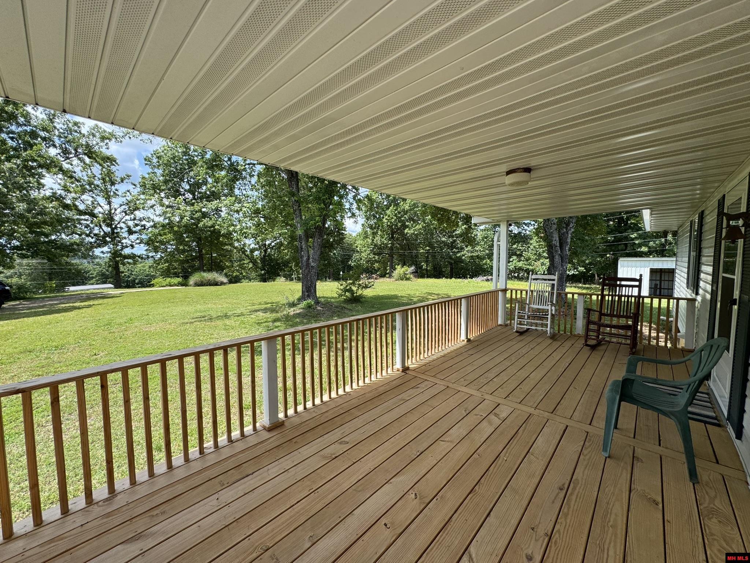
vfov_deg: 85.7
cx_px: 375
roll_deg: -0.1
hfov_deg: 102.1
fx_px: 303
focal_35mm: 14
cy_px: 282
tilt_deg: -4.3
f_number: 2.2
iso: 40
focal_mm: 2.22
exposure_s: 1/569
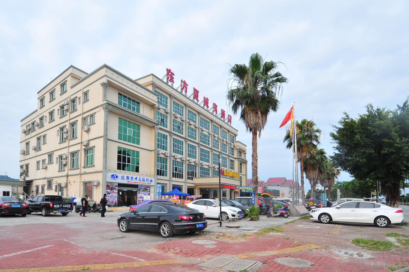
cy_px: 136
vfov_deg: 67.3
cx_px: 204
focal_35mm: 18
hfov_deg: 90.1
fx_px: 204
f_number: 9
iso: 250
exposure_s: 1/100
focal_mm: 12
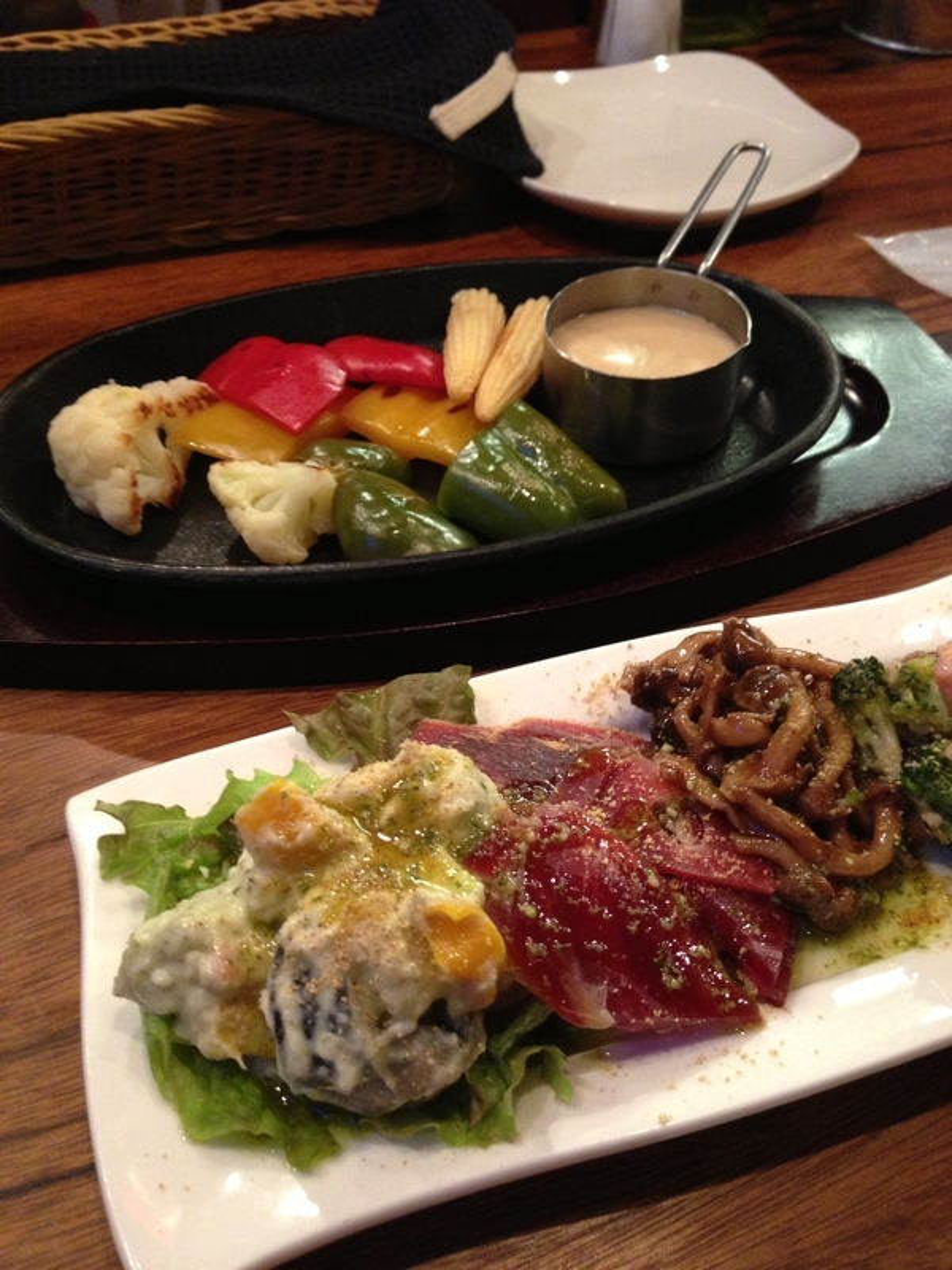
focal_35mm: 33
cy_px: 635
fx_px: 1210
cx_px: 476
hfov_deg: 42.9
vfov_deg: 55.4
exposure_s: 1/20
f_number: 2.4
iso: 320
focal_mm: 4.13
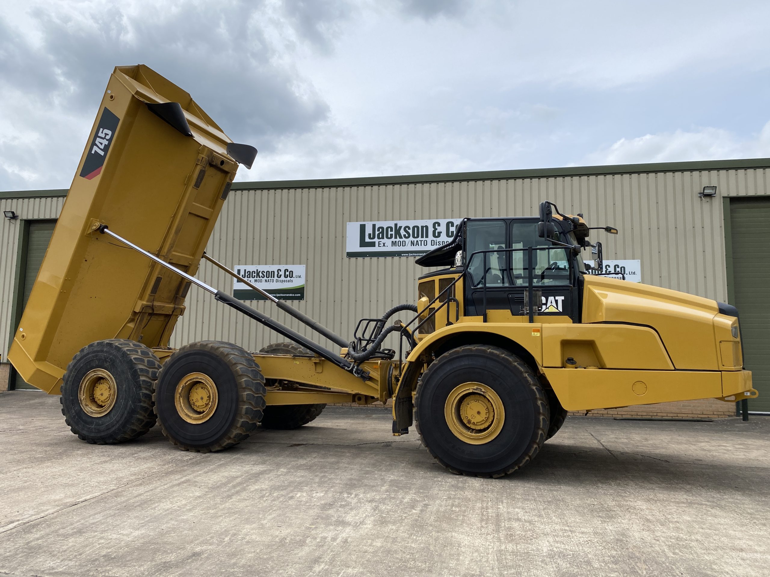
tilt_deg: +7.8
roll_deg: -1.1
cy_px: 288
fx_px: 578
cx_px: 385
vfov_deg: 53.1
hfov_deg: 67.3
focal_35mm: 26
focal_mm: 4.25
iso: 32
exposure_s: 1/3984
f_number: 1.8
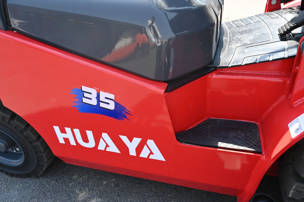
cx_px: 152
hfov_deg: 68.4
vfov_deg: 48.7
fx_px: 224
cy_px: 101
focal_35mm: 26
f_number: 13
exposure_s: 1/640
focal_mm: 26.5
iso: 2500
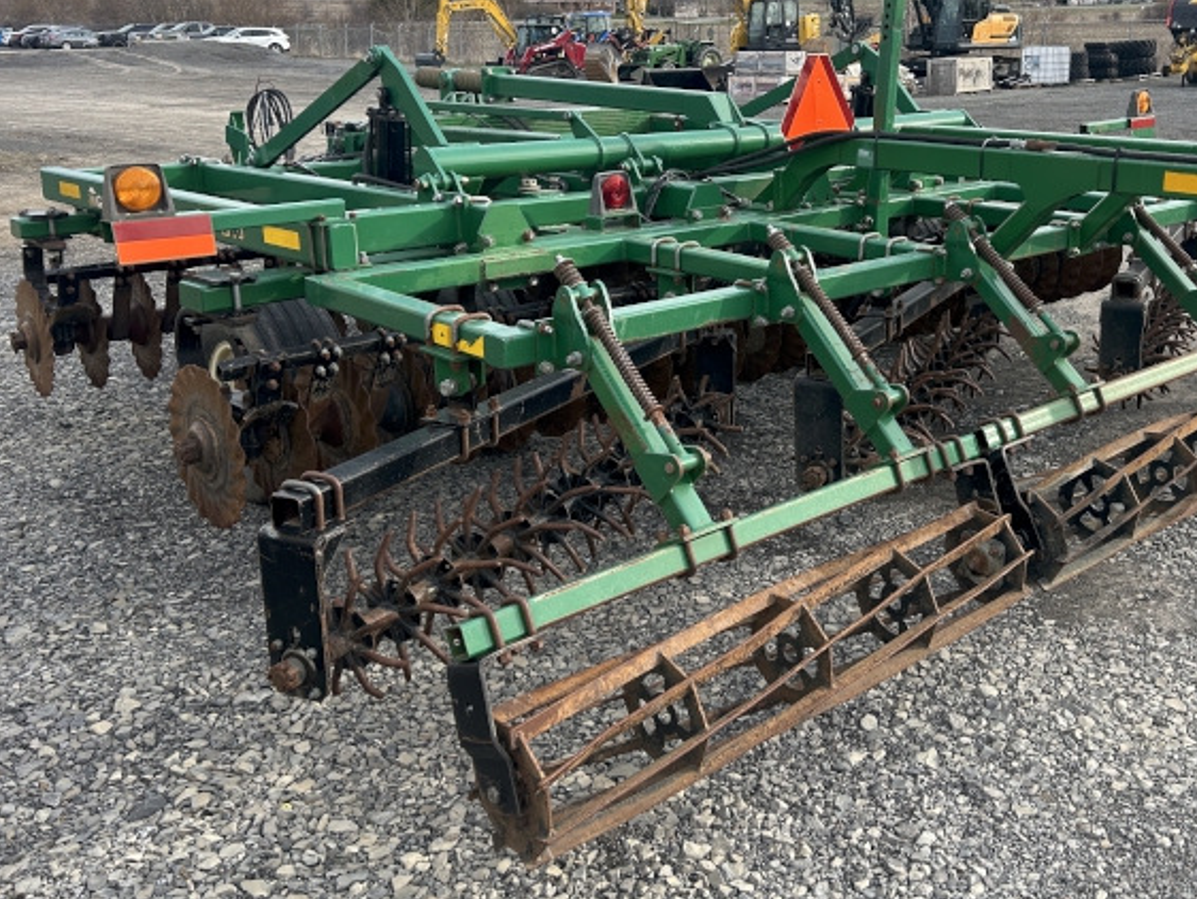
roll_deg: -0.4
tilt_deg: -12.6
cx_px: 816
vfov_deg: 38.3
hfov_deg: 49.1
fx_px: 1280
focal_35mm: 37
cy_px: 311
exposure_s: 1/1295
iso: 50
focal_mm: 5.7
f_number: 1.5
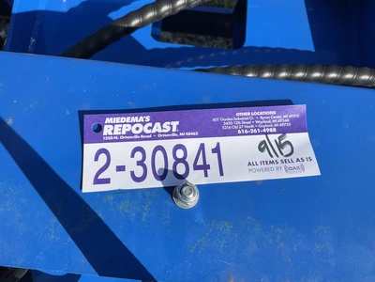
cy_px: 141
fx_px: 314
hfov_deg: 61.7
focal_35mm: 29
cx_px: 188
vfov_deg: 48.2
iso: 25
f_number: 1.8
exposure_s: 1/1848
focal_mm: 3
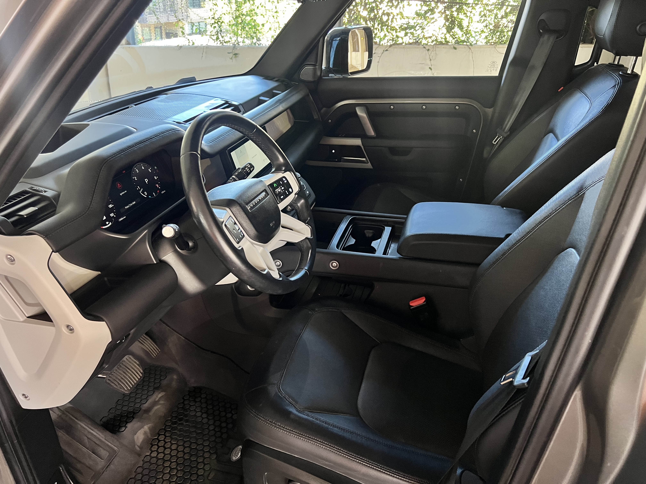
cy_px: 242
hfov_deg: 67.3
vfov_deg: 53.1
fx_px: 485
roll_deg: -2.7
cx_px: 323
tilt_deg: -27.7
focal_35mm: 26
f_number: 1.5
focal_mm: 5.7
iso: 320
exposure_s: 1/60
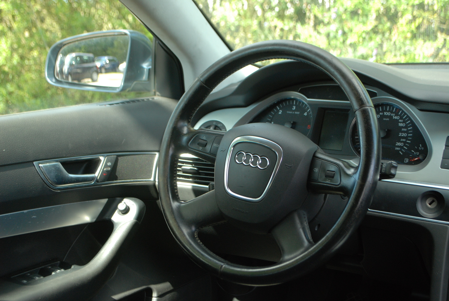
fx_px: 674
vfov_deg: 25.1
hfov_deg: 36.8
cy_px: 150
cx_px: 224
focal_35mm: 54
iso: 400
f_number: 5.3
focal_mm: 36
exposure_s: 1/100
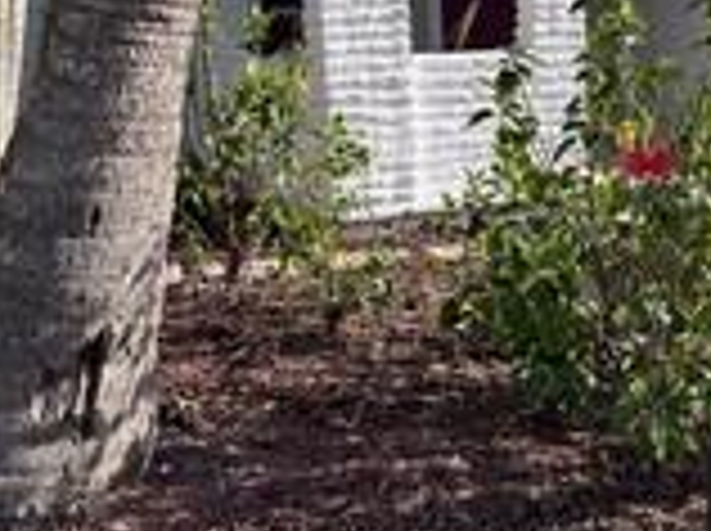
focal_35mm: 66
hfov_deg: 28.1
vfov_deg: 22.0
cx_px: 670
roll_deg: +0.8
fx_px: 1354
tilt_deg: -7.5
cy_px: 148
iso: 50
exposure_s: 1/2024
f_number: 1.6
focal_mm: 5.1
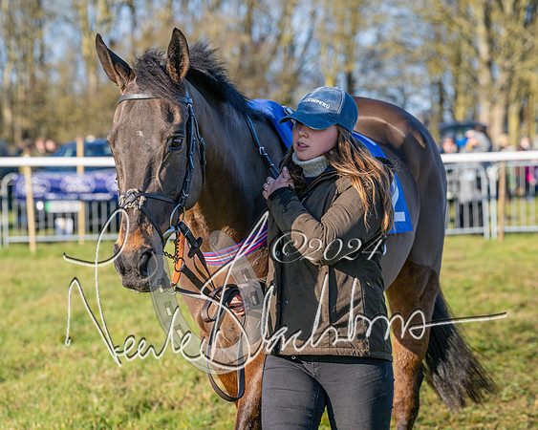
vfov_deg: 10.7
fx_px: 2296
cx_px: 232
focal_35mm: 144
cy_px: 236
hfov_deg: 13.4
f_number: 5
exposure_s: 1/1250
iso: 400
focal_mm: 113
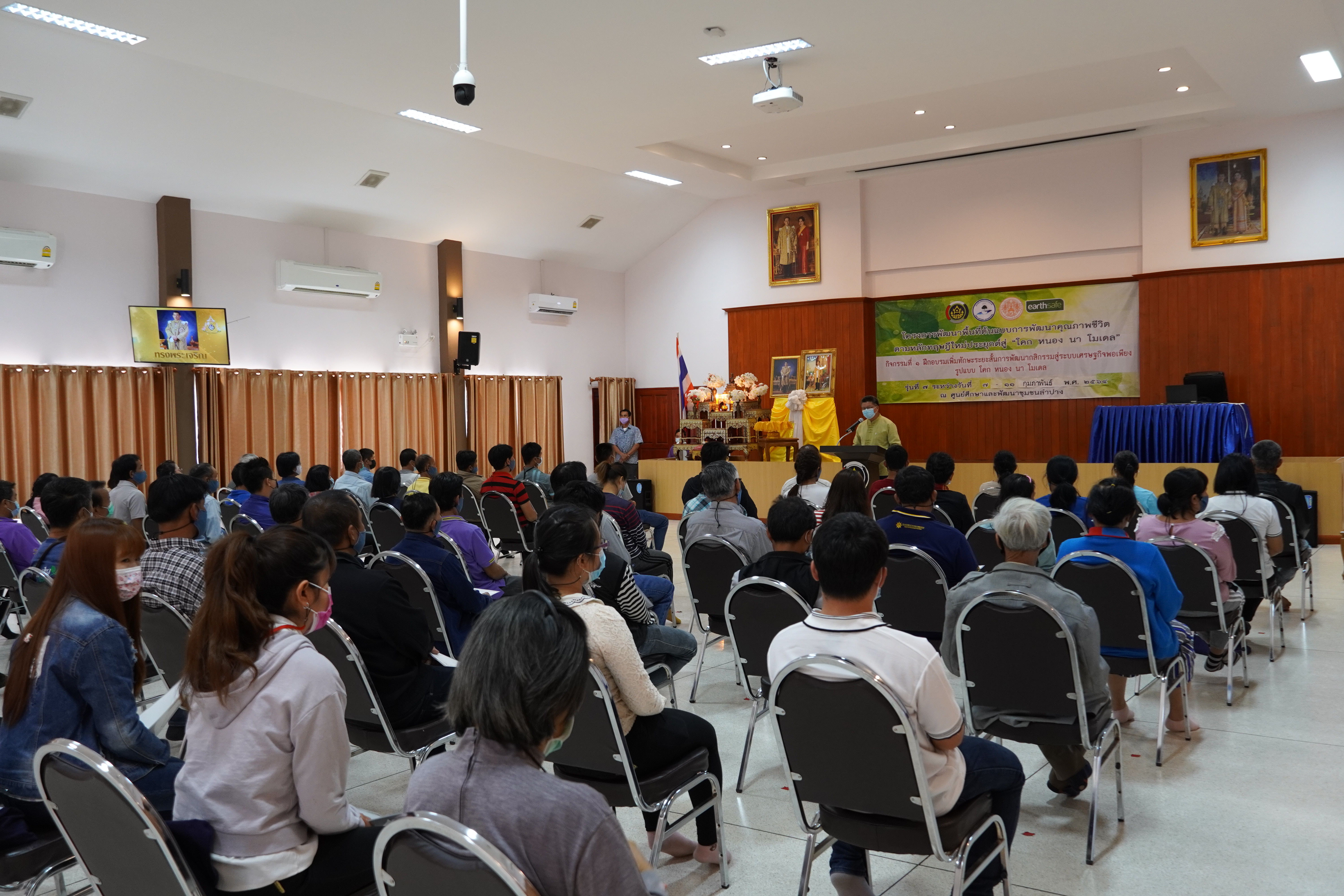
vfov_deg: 41.7
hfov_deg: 59.5
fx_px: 1176
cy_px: 448
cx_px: 672
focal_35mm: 32
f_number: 4.5
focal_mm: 21
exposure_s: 1/20
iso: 800
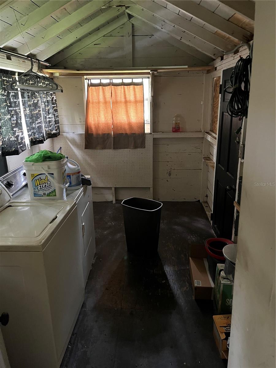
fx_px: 276
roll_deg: +1.8
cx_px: 138
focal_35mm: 26
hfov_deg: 53.1
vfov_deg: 67.3
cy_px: 184
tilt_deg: -15.3
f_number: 1.6
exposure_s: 1/30
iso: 800
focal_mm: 5.1
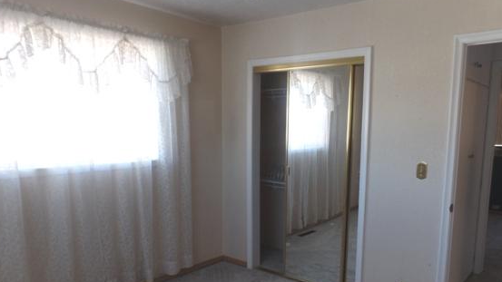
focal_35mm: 29
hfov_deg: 66.0
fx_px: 386
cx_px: 264
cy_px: 192
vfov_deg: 39.6
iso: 80
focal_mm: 4.1
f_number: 2.8
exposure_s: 1/30
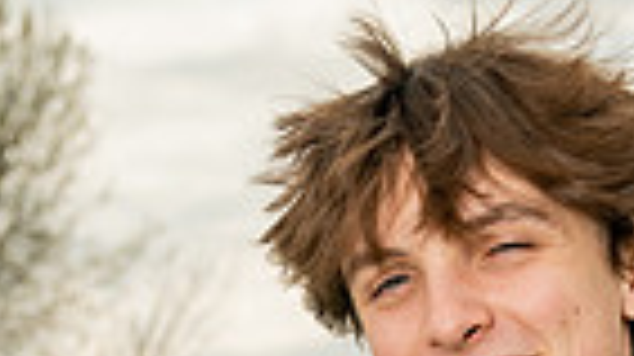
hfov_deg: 15.8
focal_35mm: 134
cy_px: 901
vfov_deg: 8.2
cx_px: 589
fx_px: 2251
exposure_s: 1/250
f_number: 4.5
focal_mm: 40
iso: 250
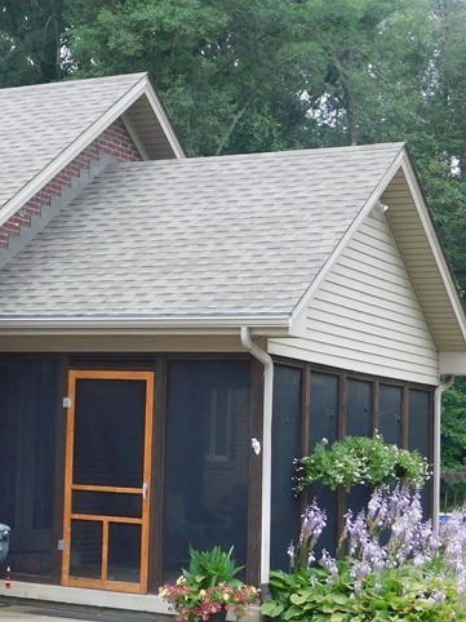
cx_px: -30
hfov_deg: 16.9
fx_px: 1527
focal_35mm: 85
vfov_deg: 23.0
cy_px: 301
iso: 125
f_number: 3.6
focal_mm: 7.1
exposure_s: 1/200
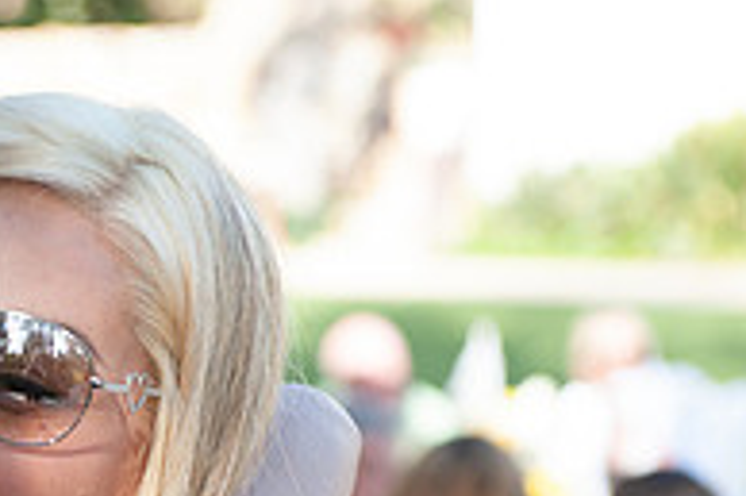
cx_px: -12
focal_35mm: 209
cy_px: 696
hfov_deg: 9.8
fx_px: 4327
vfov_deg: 6.5
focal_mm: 70
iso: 200
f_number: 3.5
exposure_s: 1/400
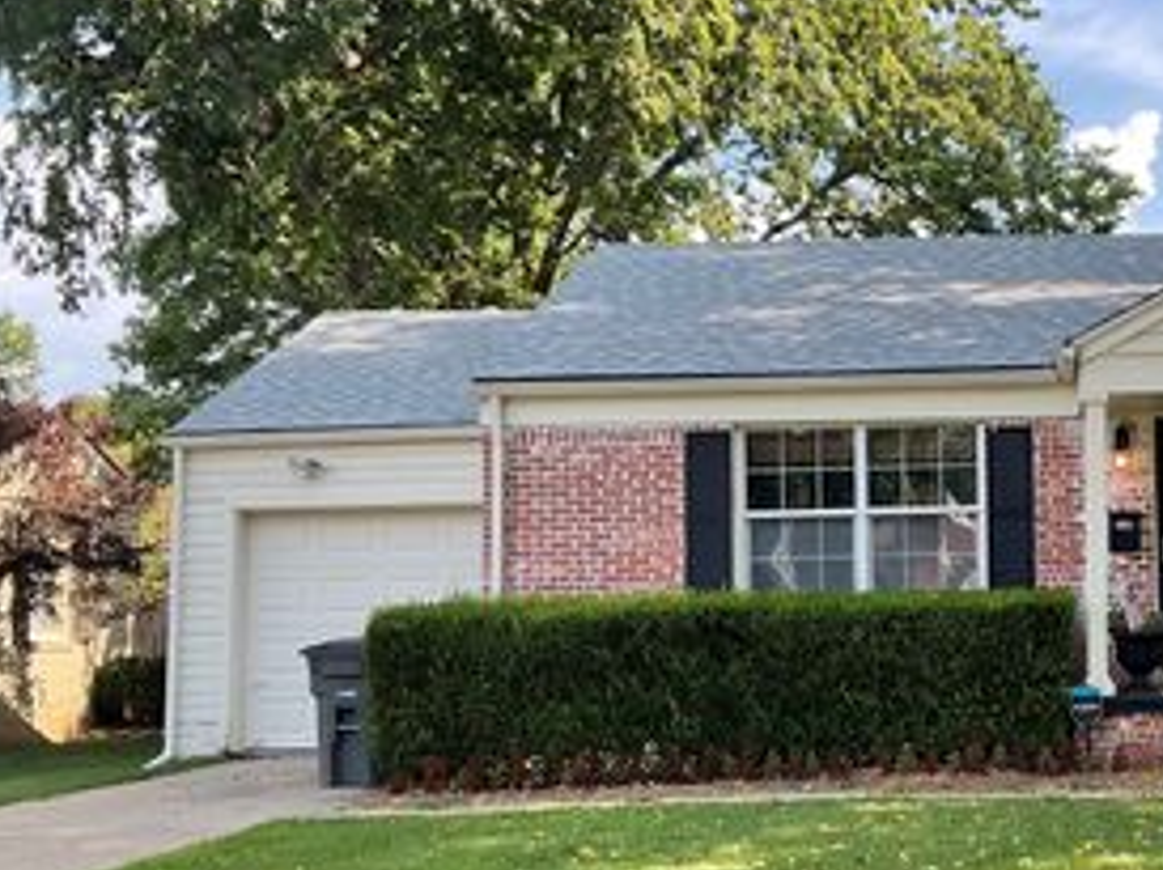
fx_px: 1779
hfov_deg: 34.7
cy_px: 465
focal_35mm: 53
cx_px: 980
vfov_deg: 27.5
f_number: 1.8
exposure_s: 1/331
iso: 16
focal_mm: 3
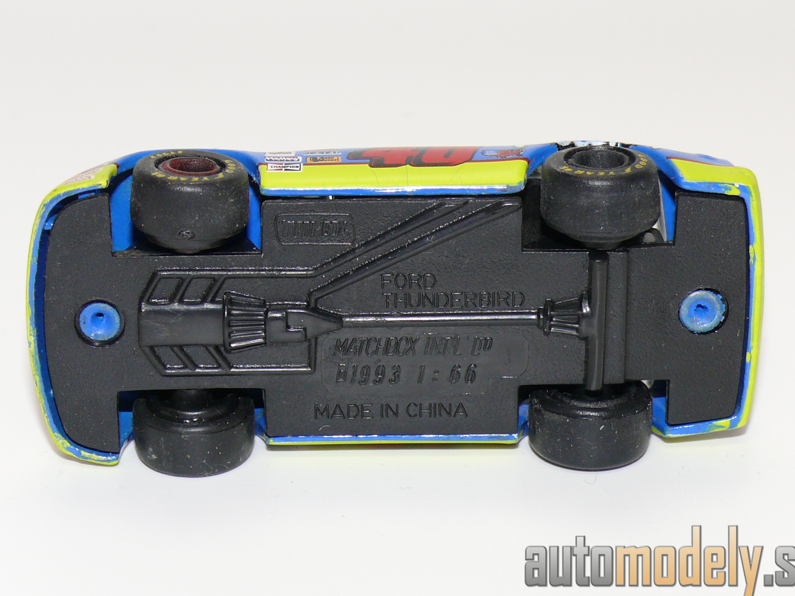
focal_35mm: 116
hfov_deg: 17.0
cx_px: 402
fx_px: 2664
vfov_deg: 12.8
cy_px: 287
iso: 100
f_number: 4
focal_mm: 13.8
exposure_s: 1/30
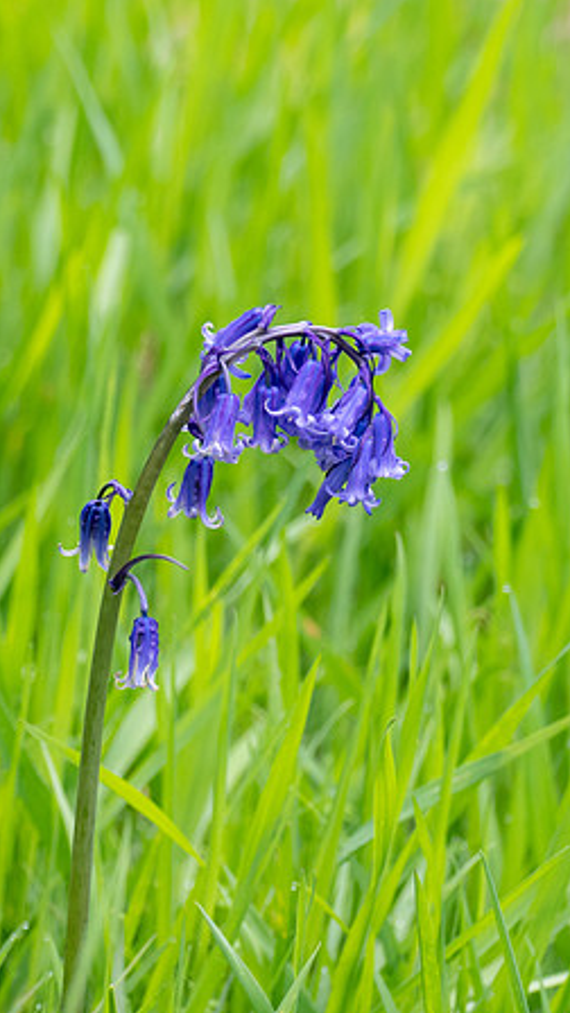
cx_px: 305
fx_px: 29557
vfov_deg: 2.0
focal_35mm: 1100
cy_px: 378
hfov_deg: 1.1
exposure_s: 1/500
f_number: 4
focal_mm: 300
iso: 500
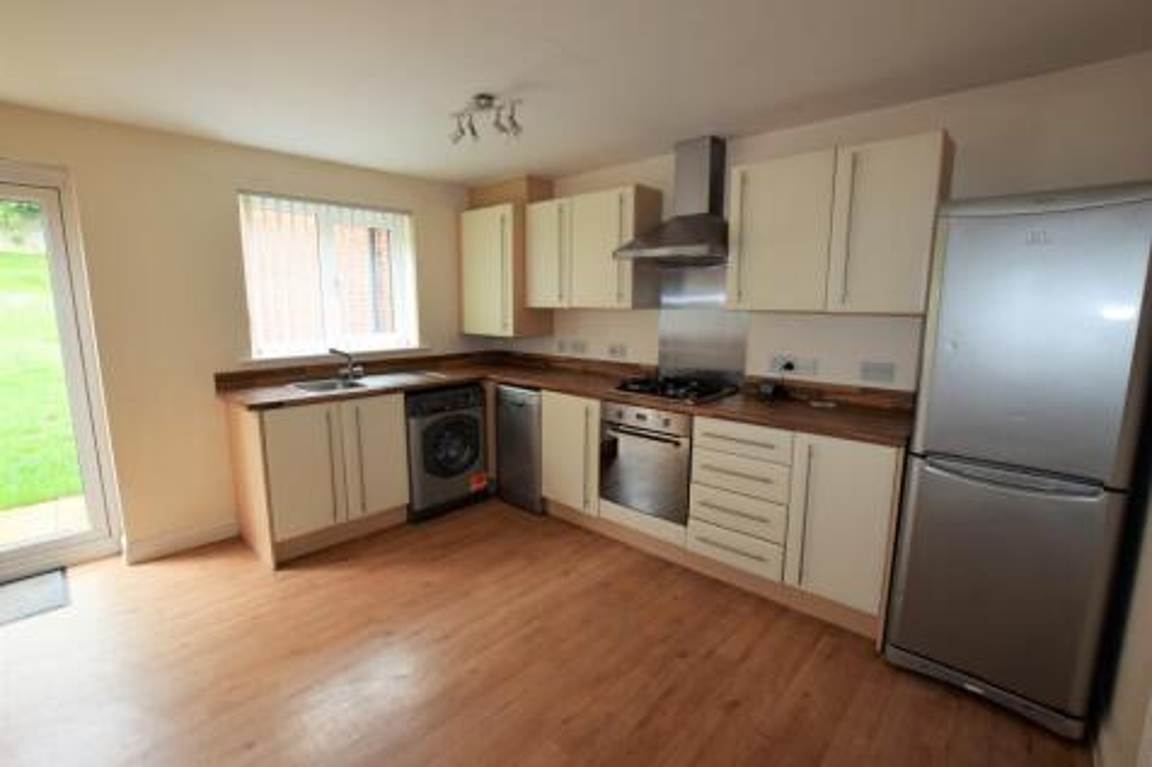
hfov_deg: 100.4
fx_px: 480
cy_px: 384
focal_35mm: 15
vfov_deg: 77.3
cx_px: 576
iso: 800
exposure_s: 1/125
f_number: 5.6
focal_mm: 10
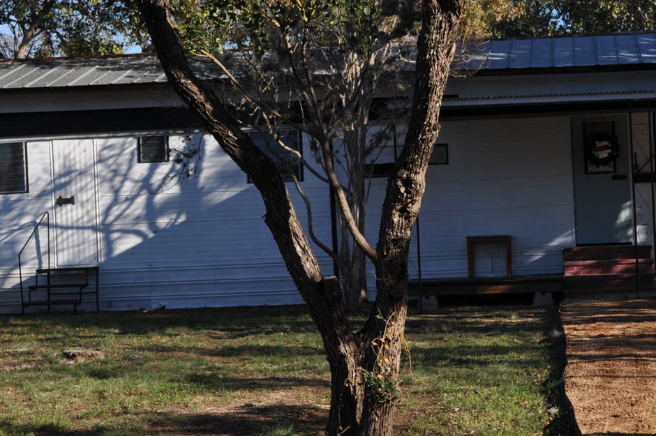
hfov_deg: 24.0
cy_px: 215
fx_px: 1511
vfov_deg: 16.4
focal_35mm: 83
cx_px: 544
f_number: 9
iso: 200
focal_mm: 32
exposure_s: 1/320
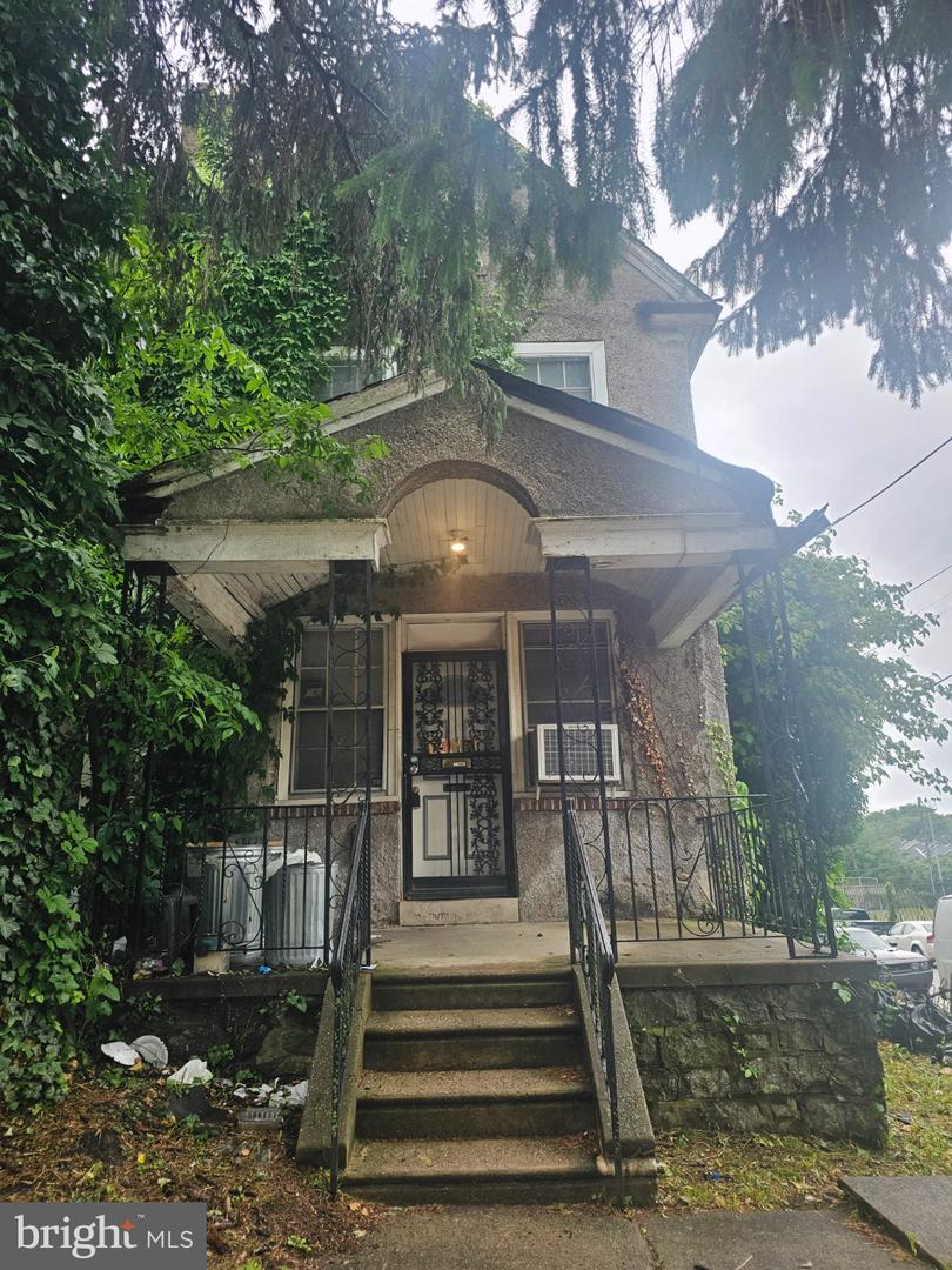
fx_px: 843
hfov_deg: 58.9
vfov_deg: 73.9
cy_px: 635
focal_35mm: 23
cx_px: 476
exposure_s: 1/120
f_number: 1.7
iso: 50
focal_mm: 6.3
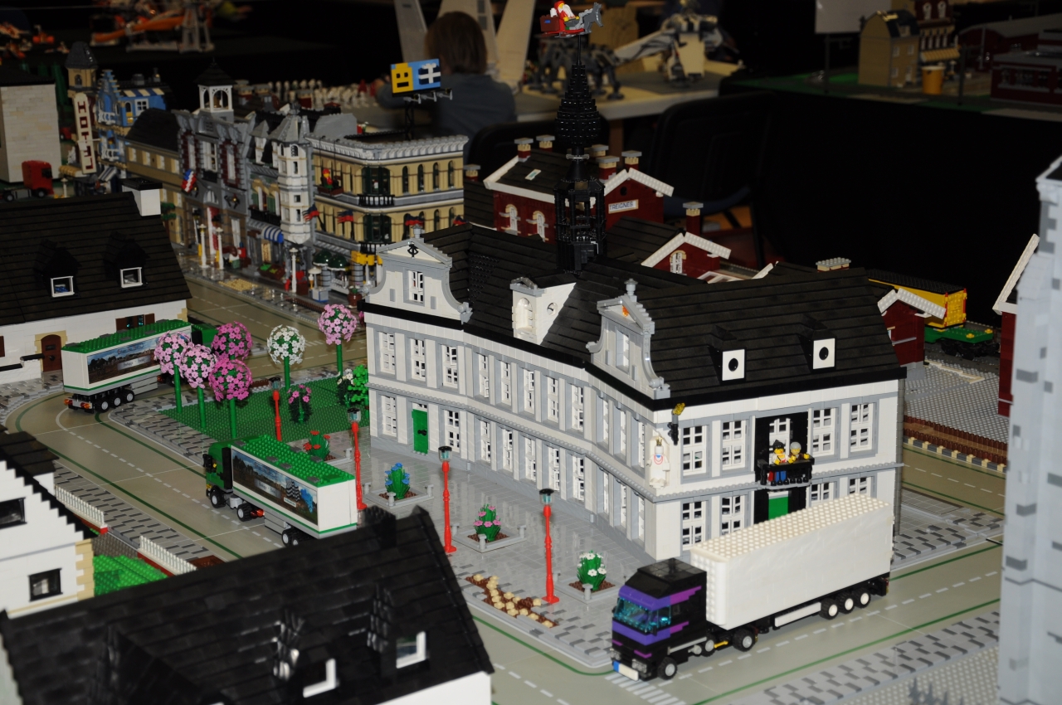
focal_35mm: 63
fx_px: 1856
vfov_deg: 21.5
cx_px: 531
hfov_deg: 31.9
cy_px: 352
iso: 200
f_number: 4.8
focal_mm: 42
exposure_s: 1/50
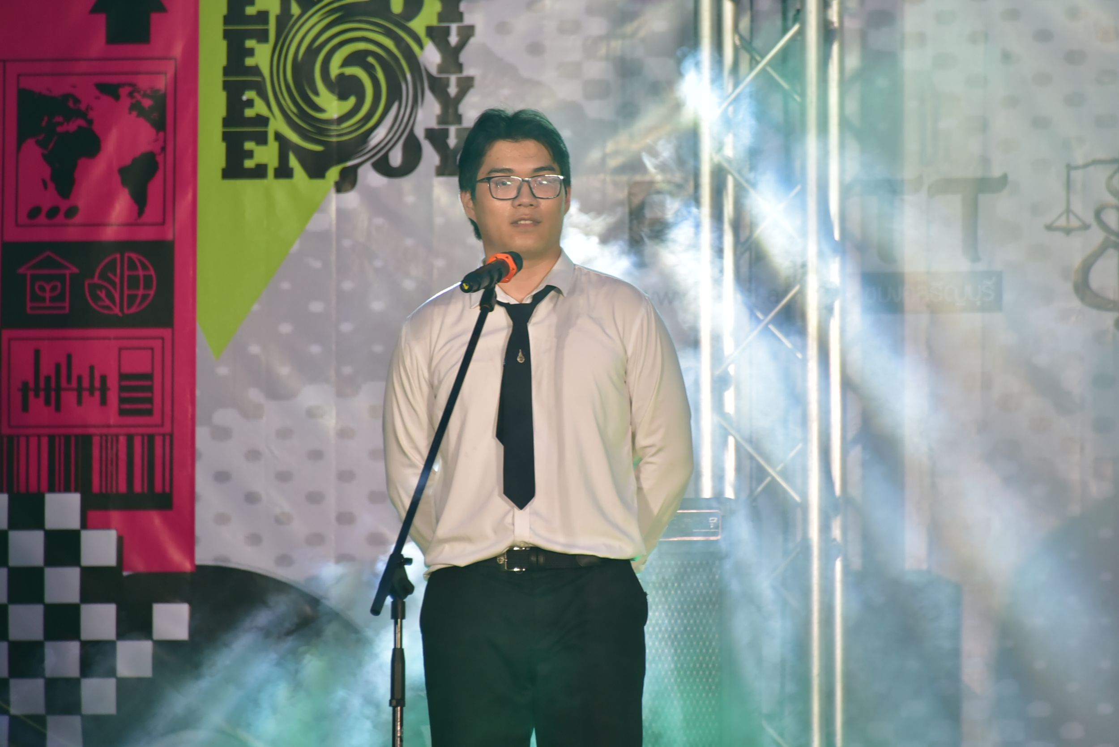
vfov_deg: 4.6
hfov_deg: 6.9
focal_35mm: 300
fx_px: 9328
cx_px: 560
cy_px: 374
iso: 1250
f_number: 5.6
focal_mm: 300
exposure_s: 1/200
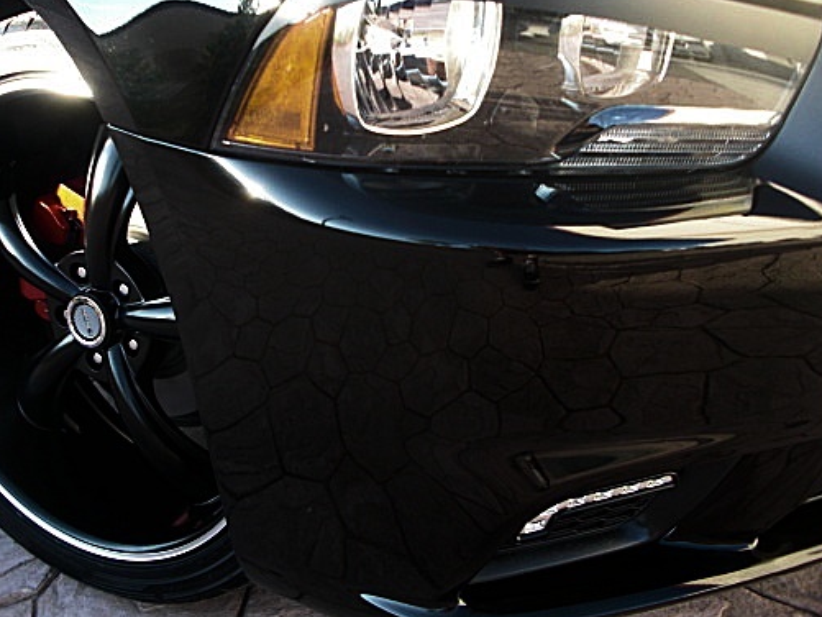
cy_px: 240
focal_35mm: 46
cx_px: 366
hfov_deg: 41.2
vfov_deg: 31.4
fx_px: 1093
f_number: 2.8
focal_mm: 6.3
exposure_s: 1/125
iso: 100
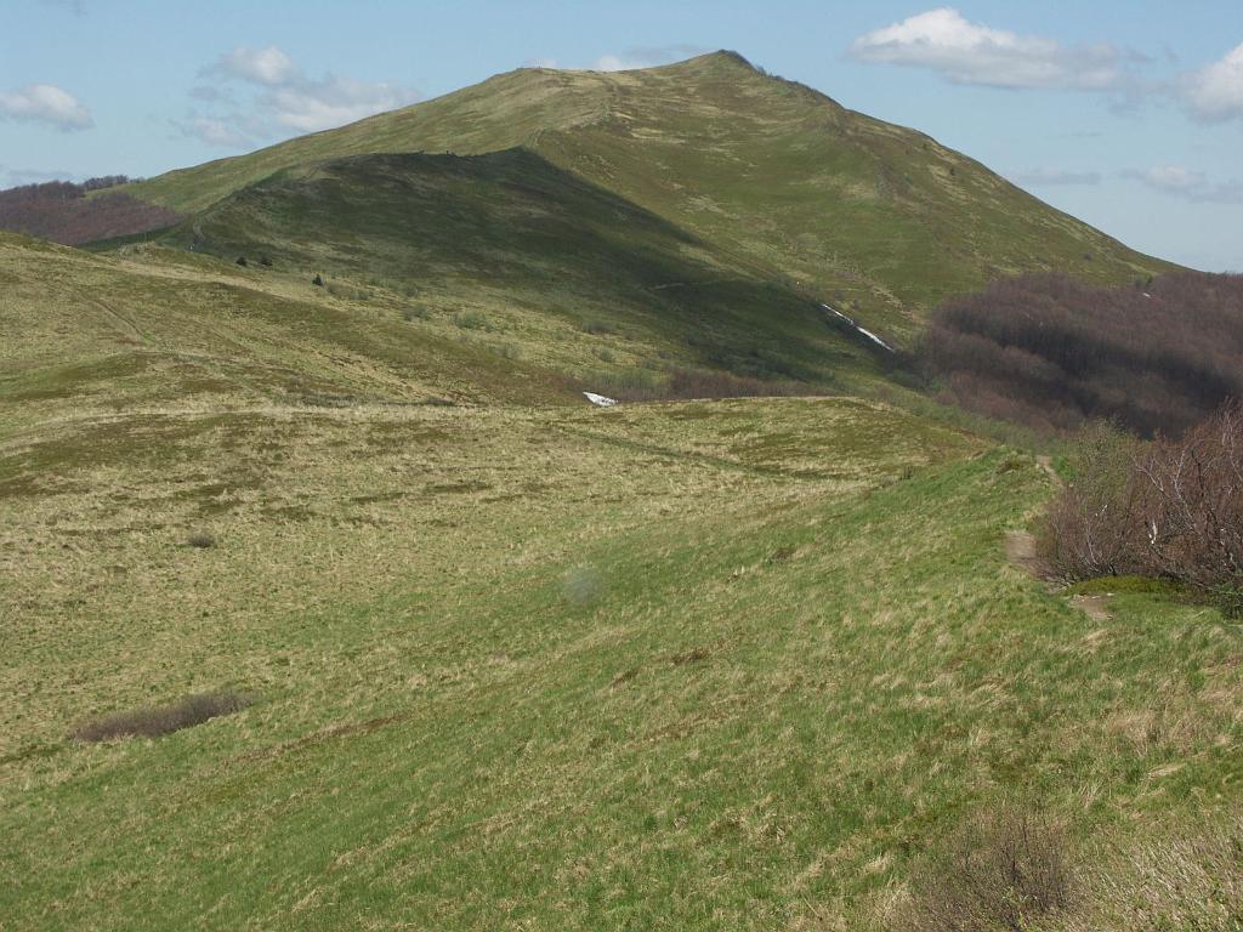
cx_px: 622
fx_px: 3016
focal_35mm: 84
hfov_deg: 23.3
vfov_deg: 17.6
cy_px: 466
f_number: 8
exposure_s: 1/320
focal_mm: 21.38
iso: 64
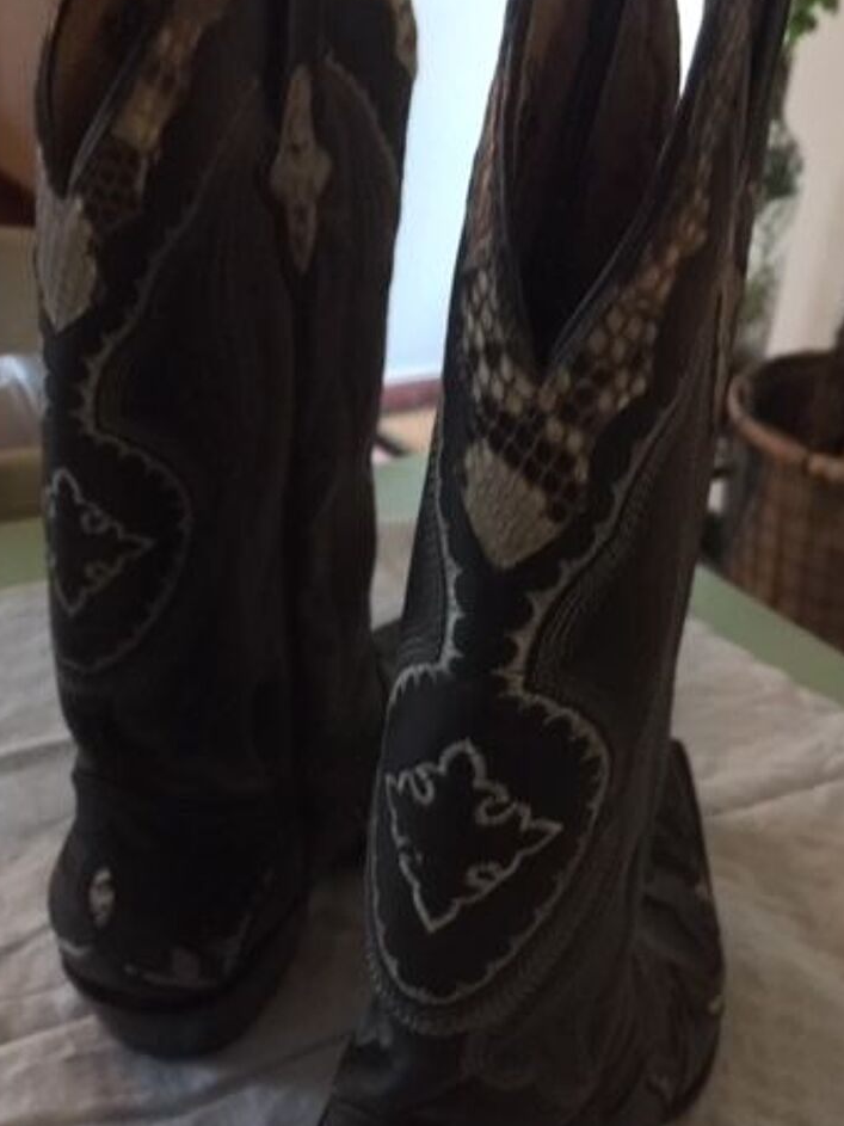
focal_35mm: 41
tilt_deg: -31.2
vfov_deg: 45.7
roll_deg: -1.9
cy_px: 637
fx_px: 1333
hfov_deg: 35.0
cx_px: 337
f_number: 2.2
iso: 640
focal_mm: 4.15
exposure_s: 1/17
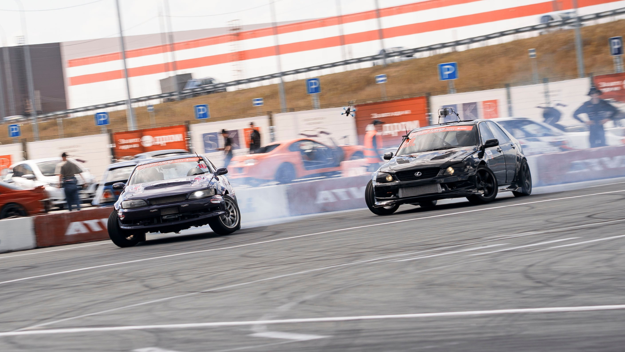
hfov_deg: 8.2
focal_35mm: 263
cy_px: 185
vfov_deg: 4.6
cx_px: 209
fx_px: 4366
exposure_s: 1/125
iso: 100
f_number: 9
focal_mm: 120
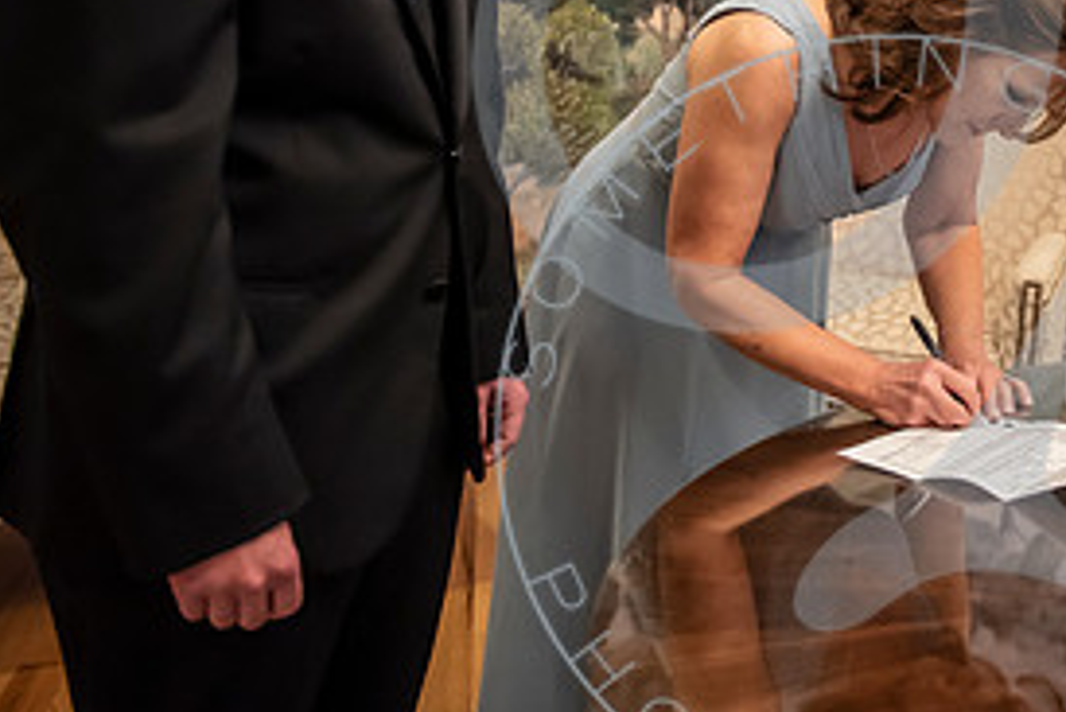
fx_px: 1629
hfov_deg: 32.9
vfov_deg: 24.1
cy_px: 107
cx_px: 1089
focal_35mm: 55
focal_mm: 26
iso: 2500
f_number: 2.8
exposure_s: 1/125
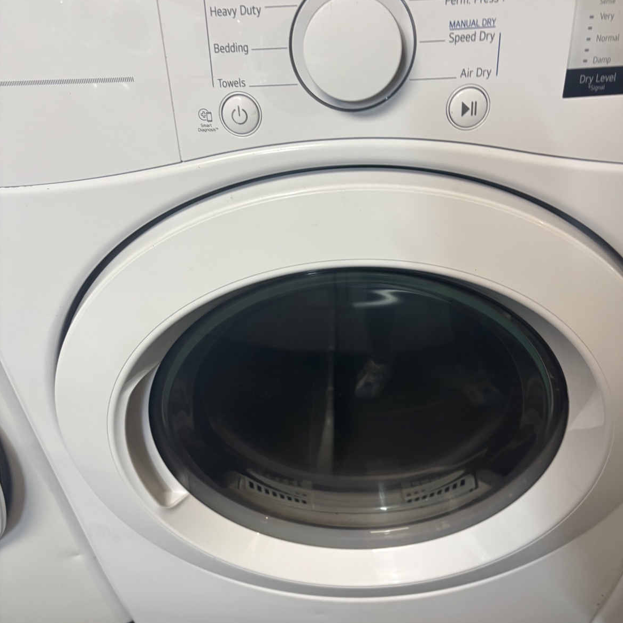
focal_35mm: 31
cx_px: 314
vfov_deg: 52.5
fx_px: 631
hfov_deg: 52.5
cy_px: 324
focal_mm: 5.96
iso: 160
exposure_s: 1/60
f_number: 1.6
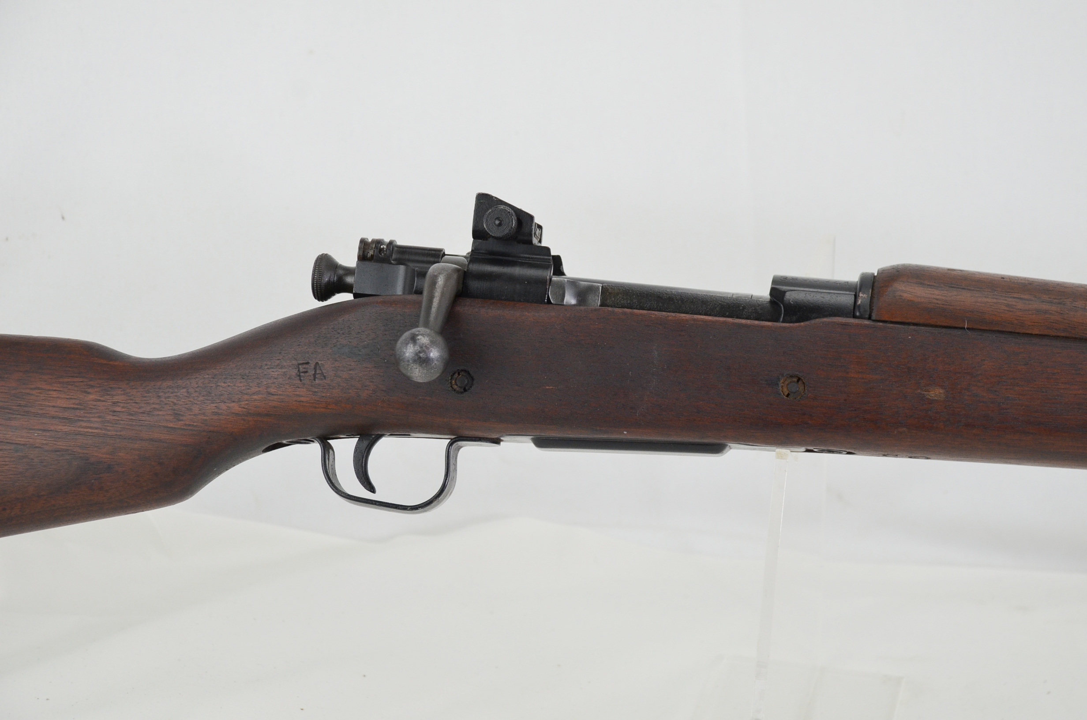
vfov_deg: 15.6
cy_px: 360
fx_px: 2621
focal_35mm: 87
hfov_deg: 23.4
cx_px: 544
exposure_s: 1/250
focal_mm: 58
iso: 800
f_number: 5
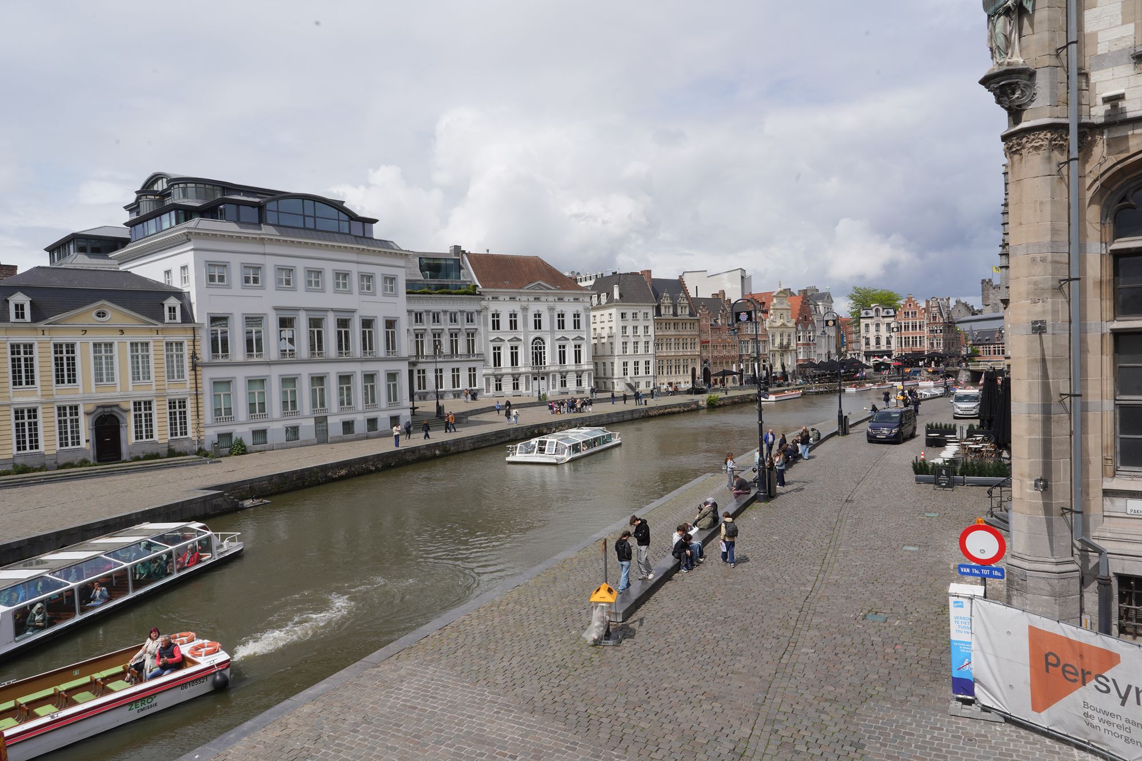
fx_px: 761
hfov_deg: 73.7
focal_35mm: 24
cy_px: 380
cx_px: 571
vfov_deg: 53.1
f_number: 20
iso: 100
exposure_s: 1/100
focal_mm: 24
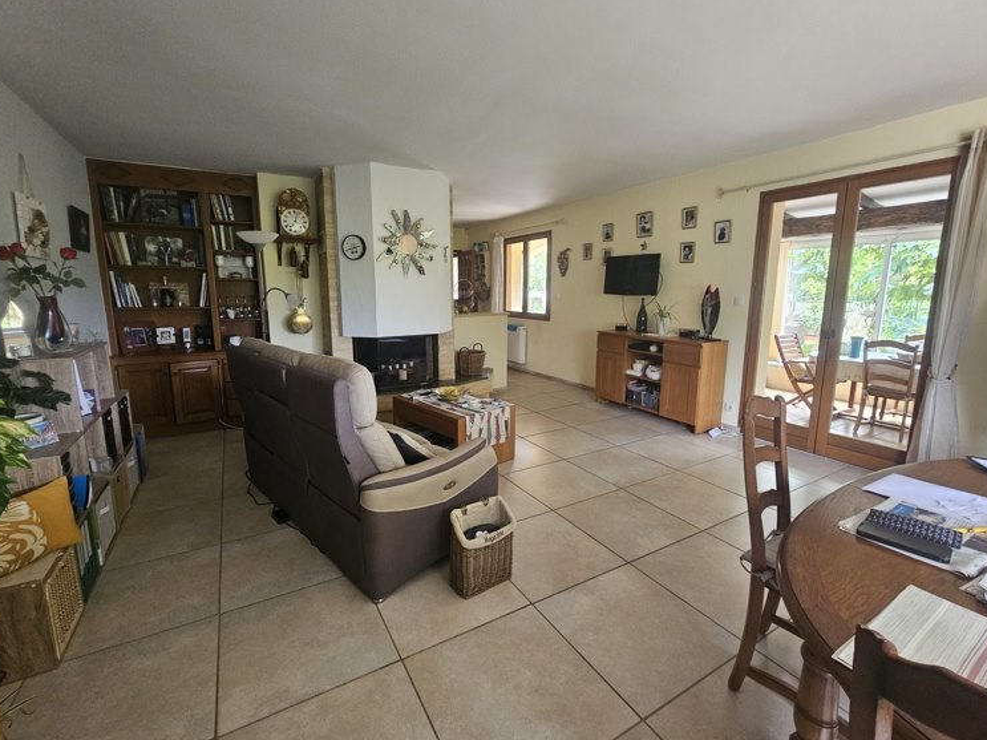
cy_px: 363
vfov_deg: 85.6
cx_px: 469
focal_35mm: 14
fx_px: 399
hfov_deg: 102.0
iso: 320
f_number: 2.2
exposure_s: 1/33.3
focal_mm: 2.2
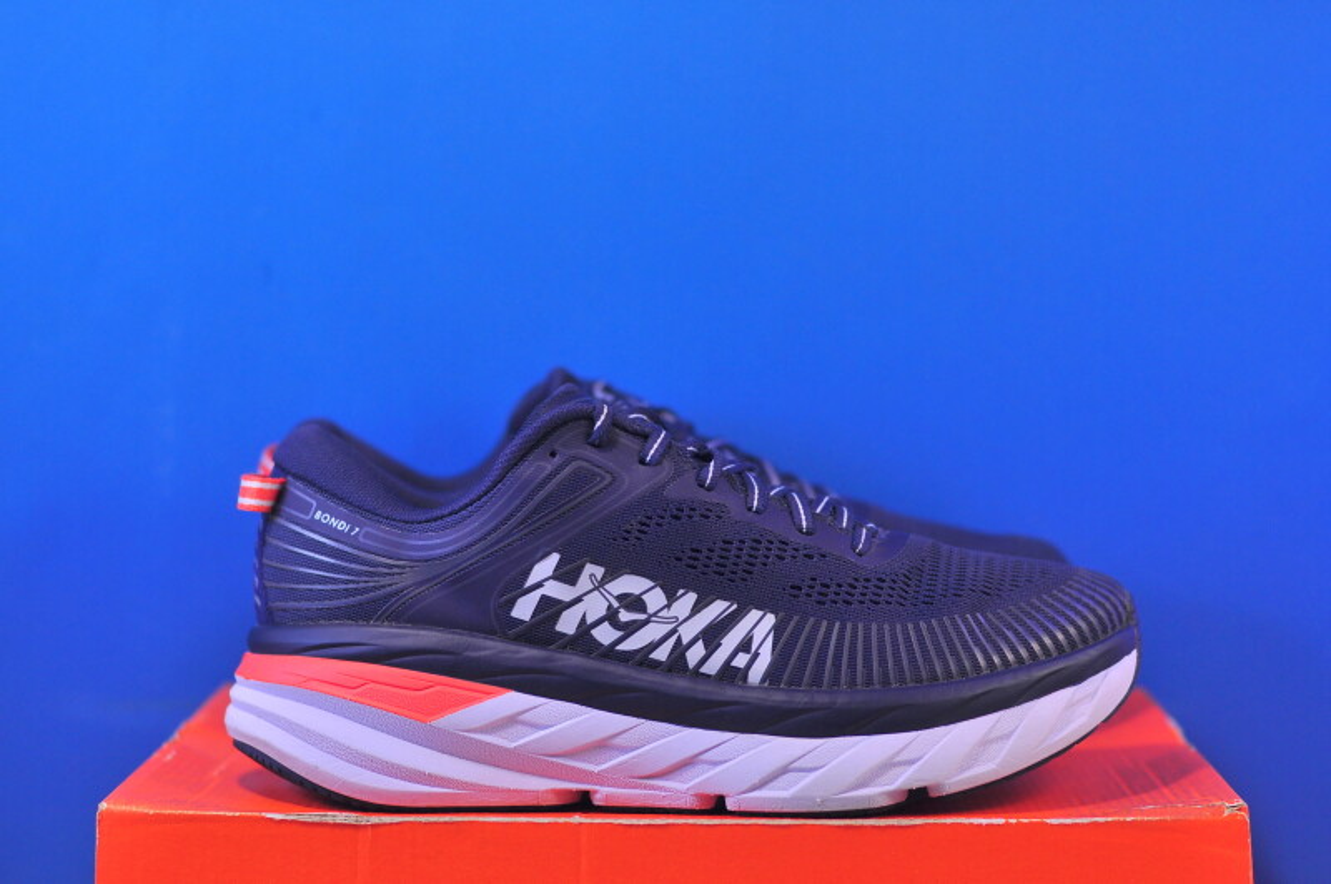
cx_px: 666
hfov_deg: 27.0
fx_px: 2769
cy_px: 442
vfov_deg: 18.1
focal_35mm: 75
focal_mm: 50
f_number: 2.5
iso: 250
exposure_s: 1/320
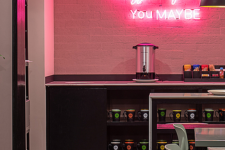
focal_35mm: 148
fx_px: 924
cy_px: 65
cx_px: 147
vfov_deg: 9.3
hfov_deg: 13.9
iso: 64
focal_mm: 40
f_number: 11
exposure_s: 1
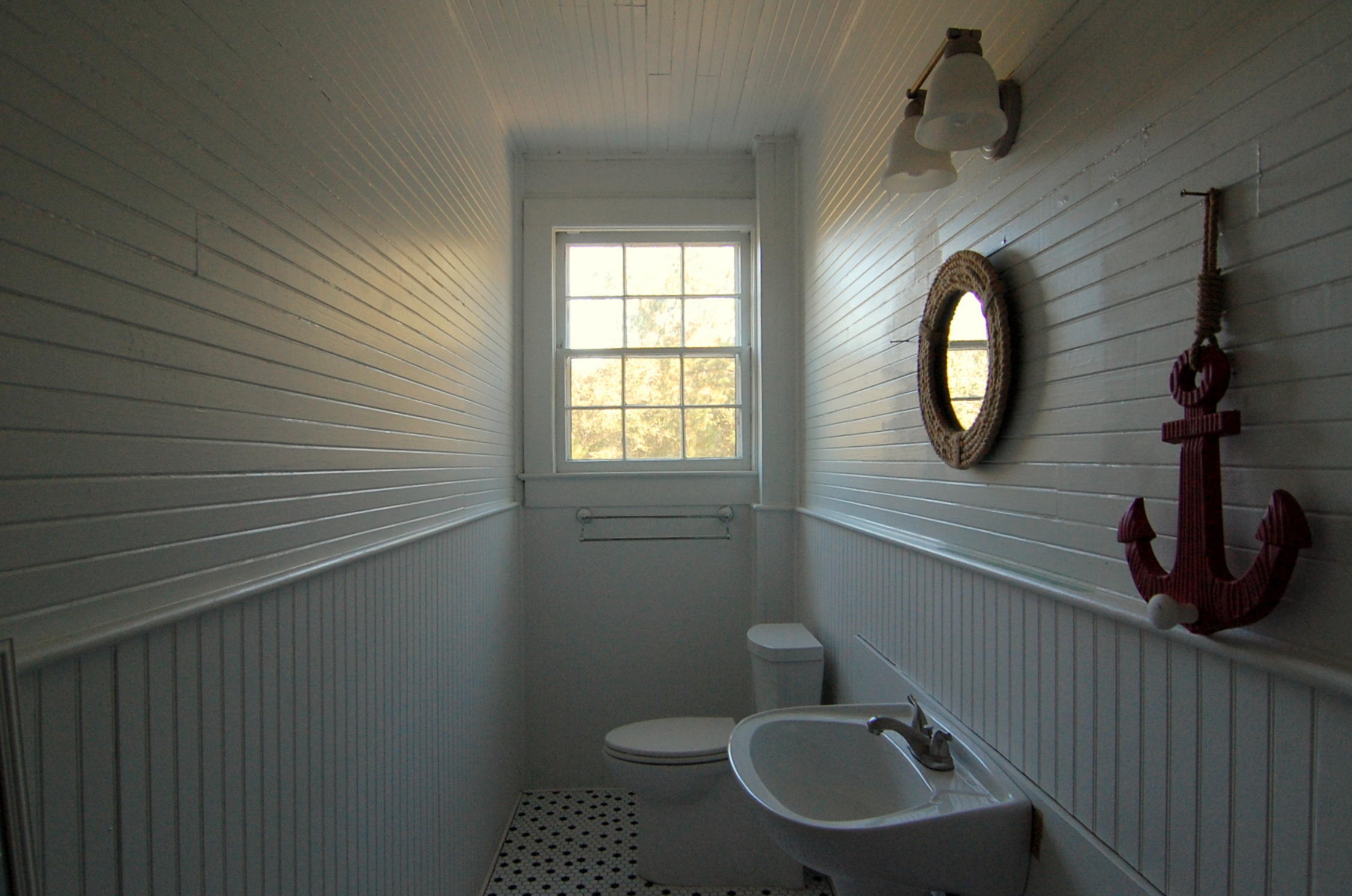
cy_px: 448
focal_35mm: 18
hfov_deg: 90.1
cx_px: 676
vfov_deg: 67.2
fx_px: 675
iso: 640
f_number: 7.1
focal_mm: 12
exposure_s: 1/30
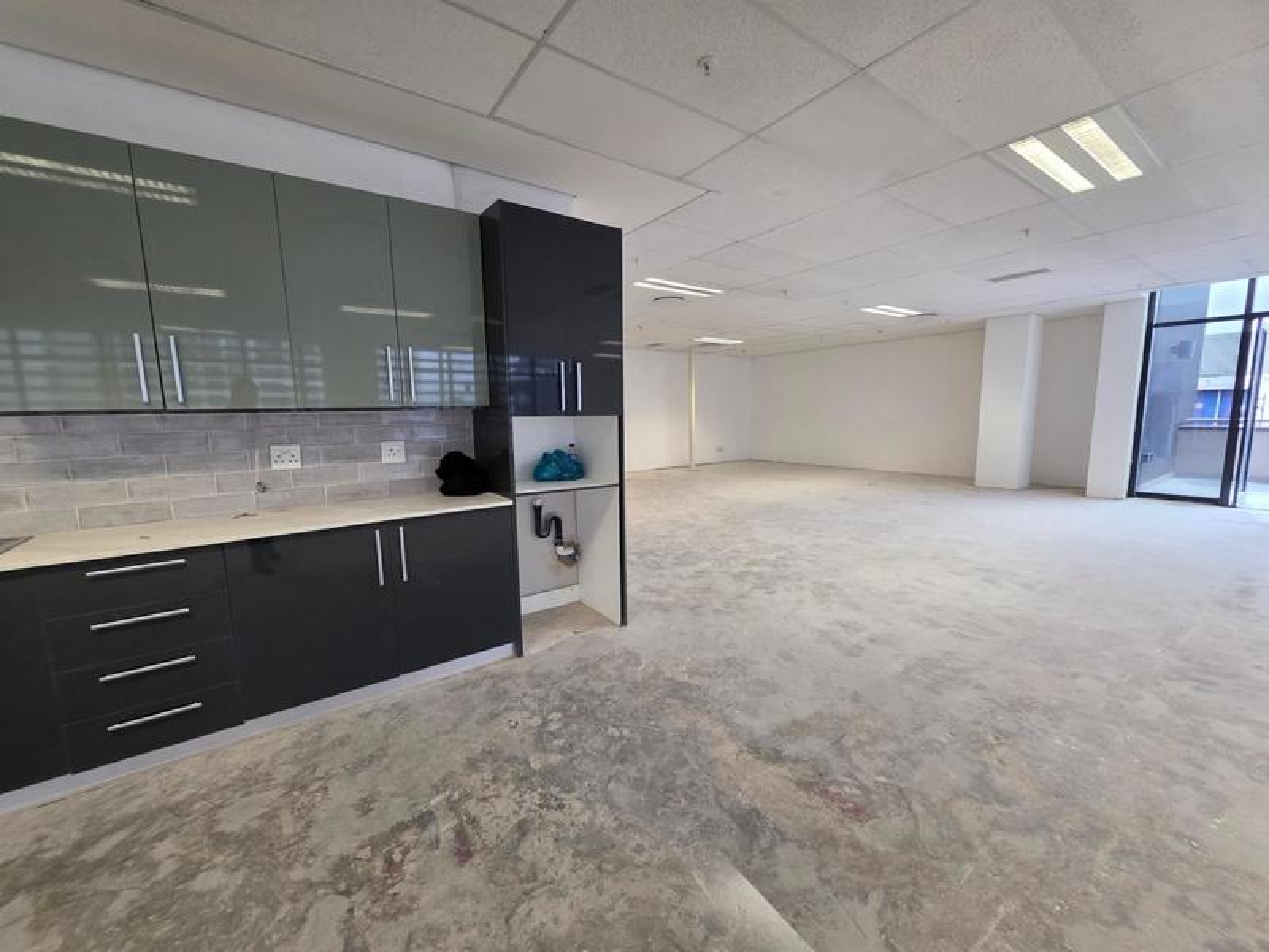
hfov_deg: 106.2
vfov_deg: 89.9
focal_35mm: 13
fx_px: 477
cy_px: 476
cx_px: 634
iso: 250
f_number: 1.9
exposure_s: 1/100
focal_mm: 2.2
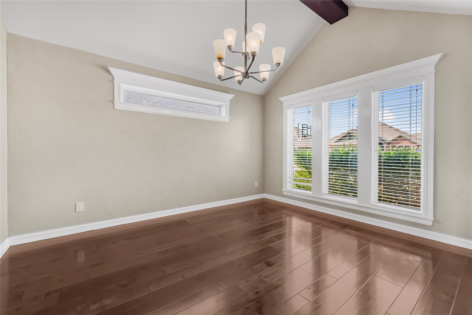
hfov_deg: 104.2
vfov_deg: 81.3
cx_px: 236
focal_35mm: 14
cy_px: 158
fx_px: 184
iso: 12800
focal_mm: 14
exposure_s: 1/60
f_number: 9
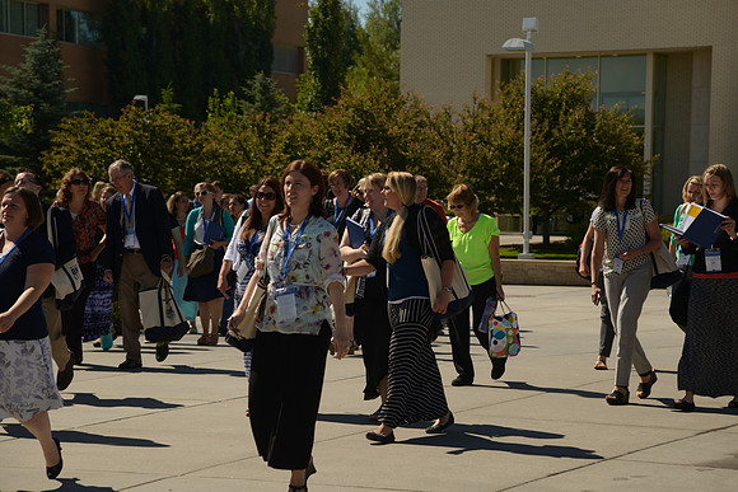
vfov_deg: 11.4
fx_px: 2460
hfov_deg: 17.1
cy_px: 246
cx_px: 369
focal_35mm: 120
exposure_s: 1/400
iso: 100
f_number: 8
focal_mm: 120
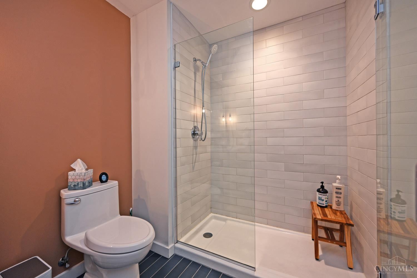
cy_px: 139
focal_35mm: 14
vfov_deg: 81.2
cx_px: 208
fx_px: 162
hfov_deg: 104.3
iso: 400
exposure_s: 1/60
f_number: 4
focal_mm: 14
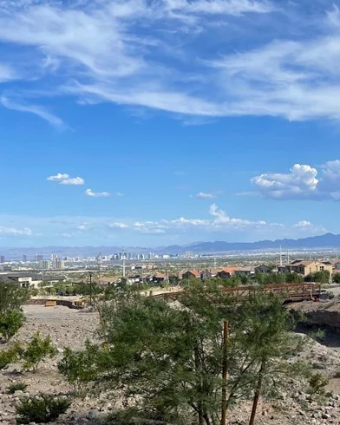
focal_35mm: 53
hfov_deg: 28.0
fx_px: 667
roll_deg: +1.4
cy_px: 201
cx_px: 271
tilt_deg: +1.9
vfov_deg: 35.4
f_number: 1.6
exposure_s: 1/5376
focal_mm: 5.1
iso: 32
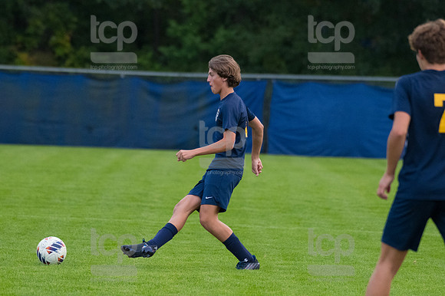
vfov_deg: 3.0
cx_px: 222
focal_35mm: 465
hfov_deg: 4.4
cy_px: 148
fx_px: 5744
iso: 3200
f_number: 5.6
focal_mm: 310
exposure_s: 1/2000
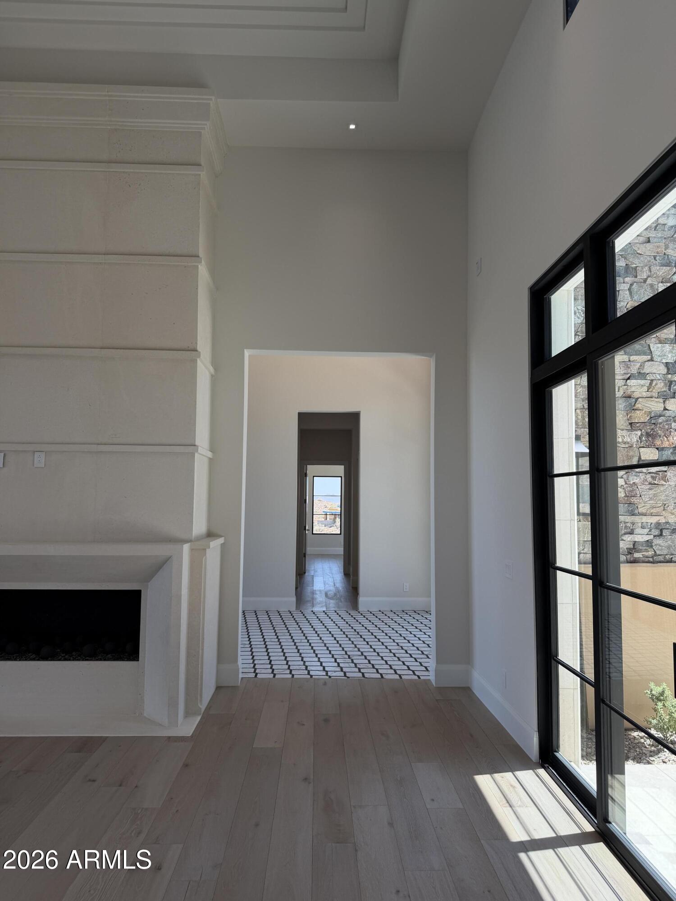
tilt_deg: +3.6
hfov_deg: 56.8
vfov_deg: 71.6
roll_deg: +0.3
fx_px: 625
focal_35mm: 24
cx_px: 338
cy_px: 450
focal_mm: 6.76
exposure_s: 1/677
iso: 80
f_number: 1.78
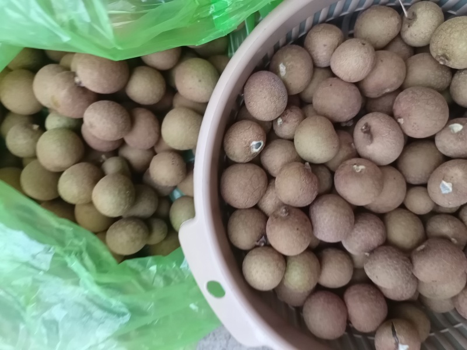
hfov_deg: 65.3
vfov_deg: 51.4
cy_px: 175
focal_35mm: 27
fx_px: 364
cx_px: 234
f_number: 1.9
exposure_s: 1/40
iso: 724
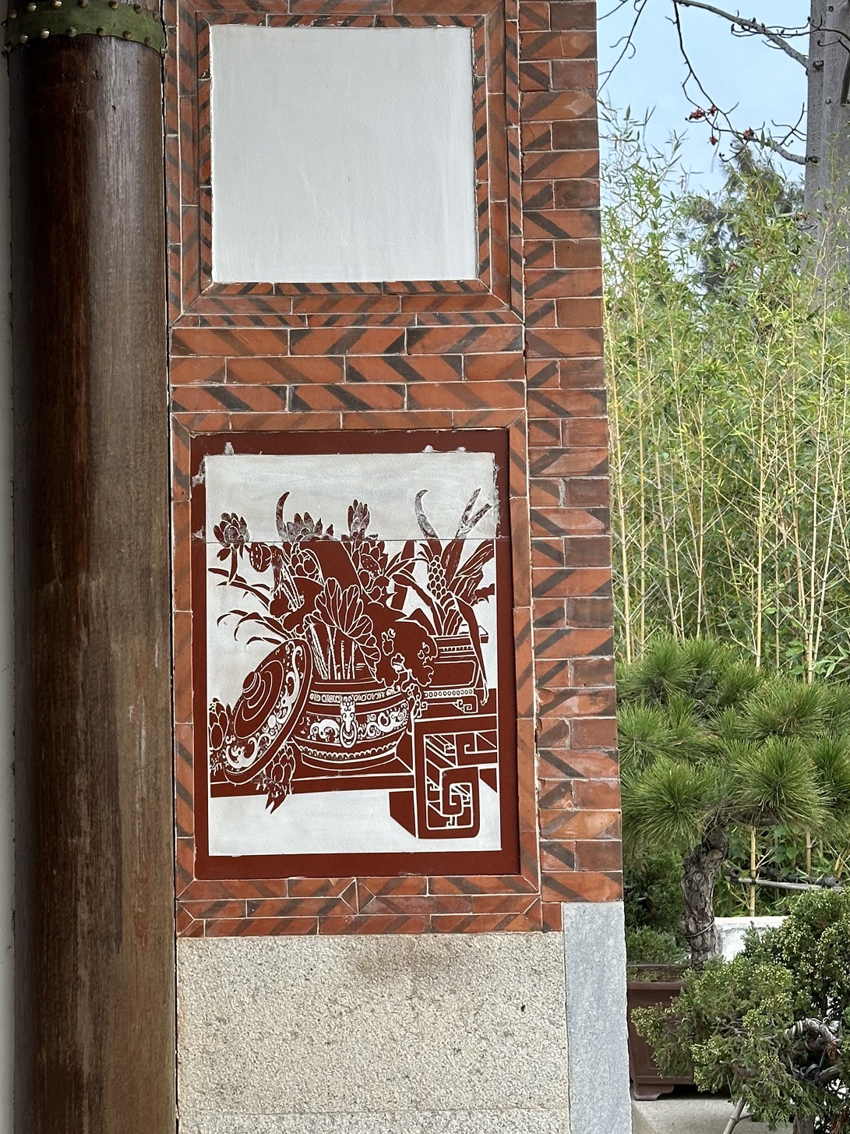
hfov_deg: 22.2
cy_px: 553
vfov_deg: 29.4
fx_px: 2161
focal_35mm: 66
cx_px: 359
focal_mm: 6.86
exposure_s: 1/101
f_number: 1.78
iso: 80
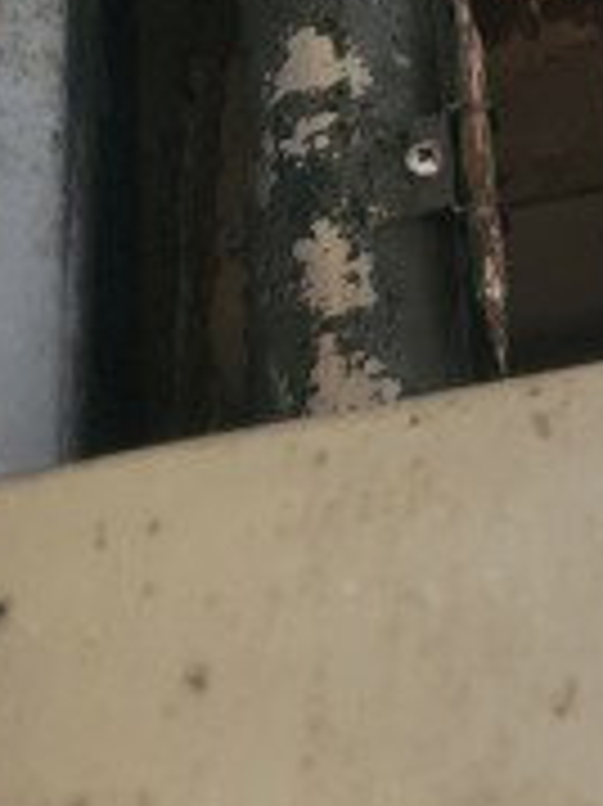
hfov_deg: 11.7
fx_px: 2535
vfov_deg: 16.8
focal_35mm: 109
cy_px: -290
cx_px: 1310
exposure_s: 1/40
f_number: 1.8
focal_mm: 6.7
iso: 640
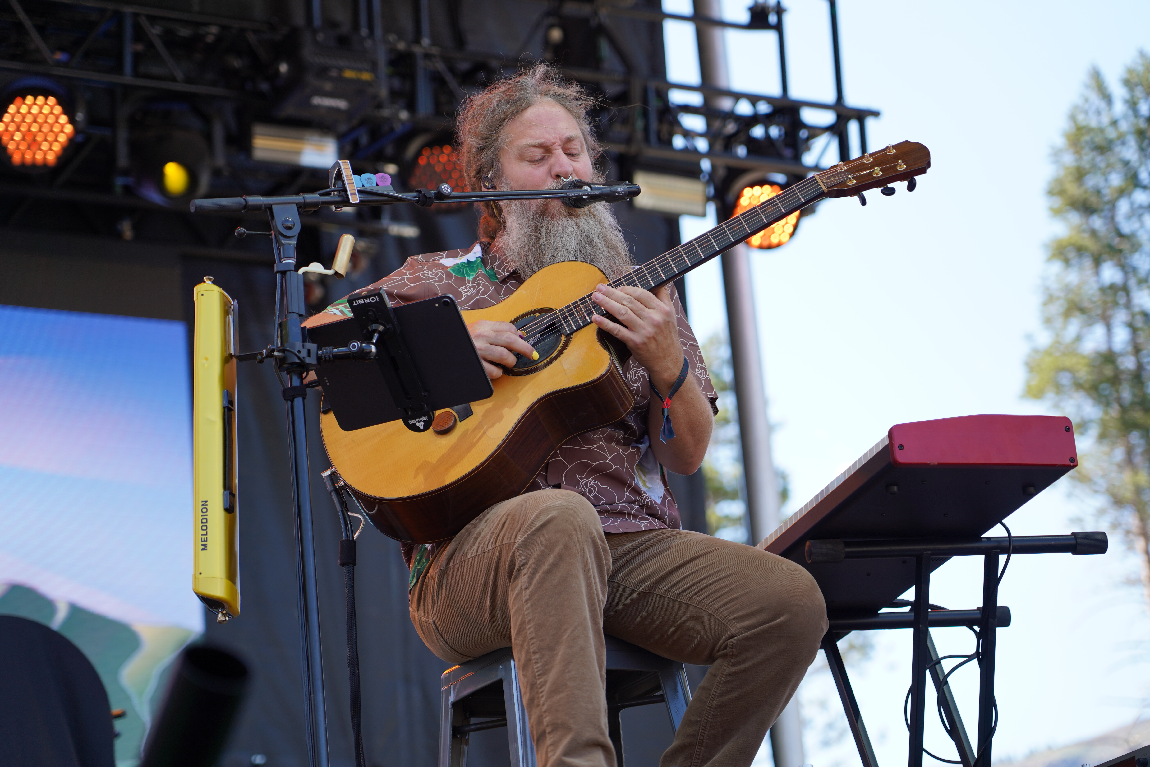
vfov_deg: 13.0
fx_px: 3354
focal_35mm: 105
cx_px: 575
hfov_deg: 19.5
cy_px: 384
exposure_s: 1/160
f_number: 4.5
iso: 100
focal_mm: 105
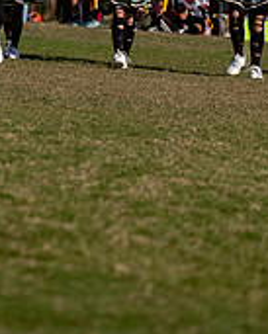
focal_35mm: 255
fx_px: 2526
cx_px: -22
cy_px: -19
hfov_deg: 6.1
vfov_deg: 7.5
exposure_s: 1/5000
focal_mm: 70
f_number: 2.8
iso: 100
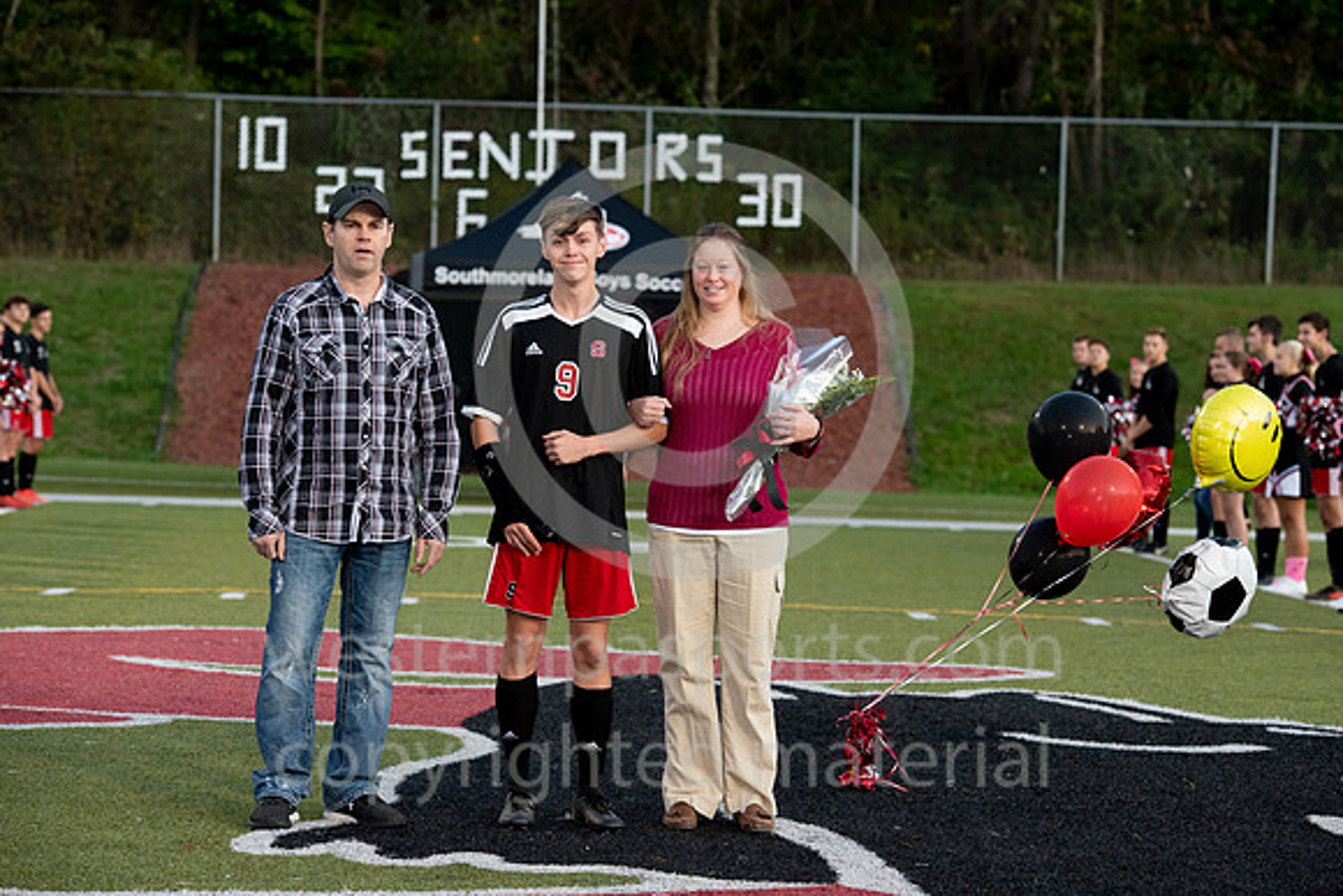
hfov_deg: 18.3
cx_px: 672
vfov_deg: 12.2
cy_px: 448
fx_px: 4179
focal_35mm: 112
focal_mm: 112
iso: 1000
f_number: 5.6
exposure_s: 1/250
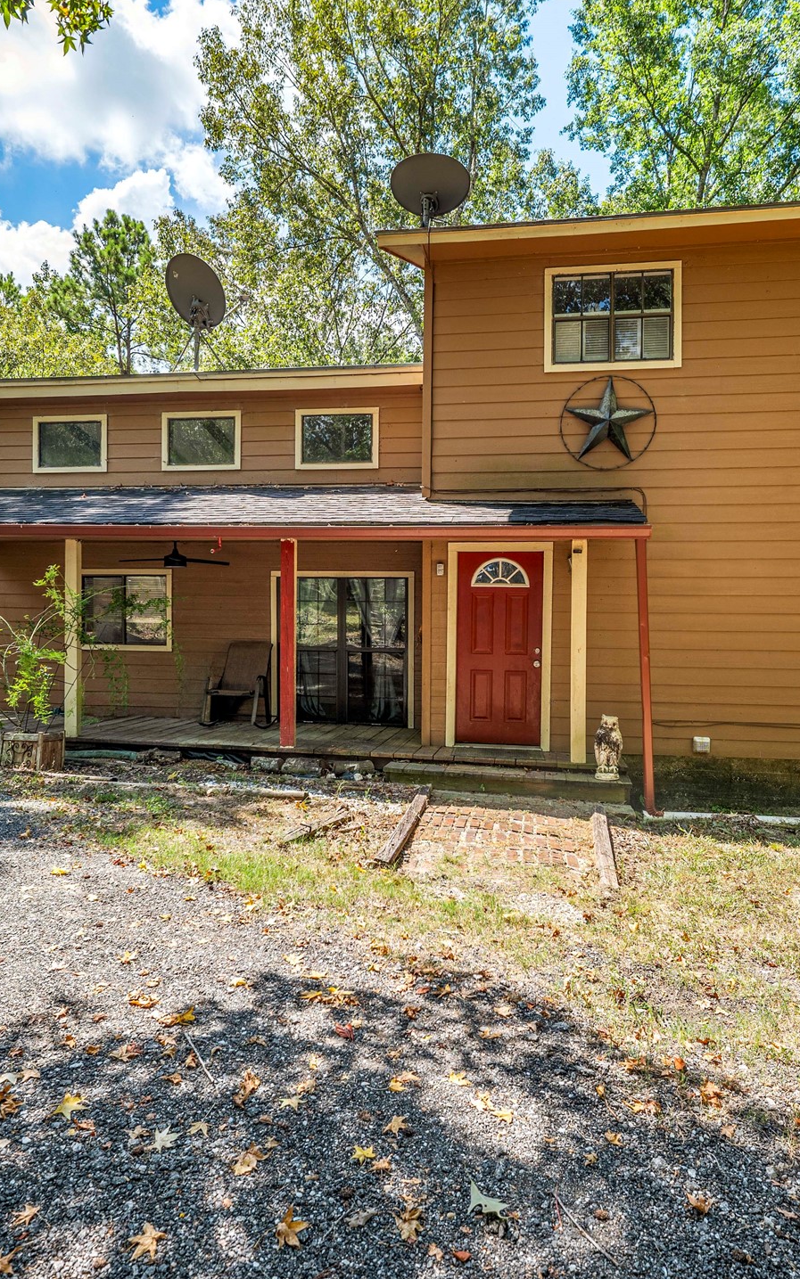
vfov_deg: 37.5
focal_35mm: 54
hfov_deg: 24.0
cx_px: 420
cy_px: 644
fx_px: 1884
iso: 100
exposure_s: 1/500
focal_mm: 35
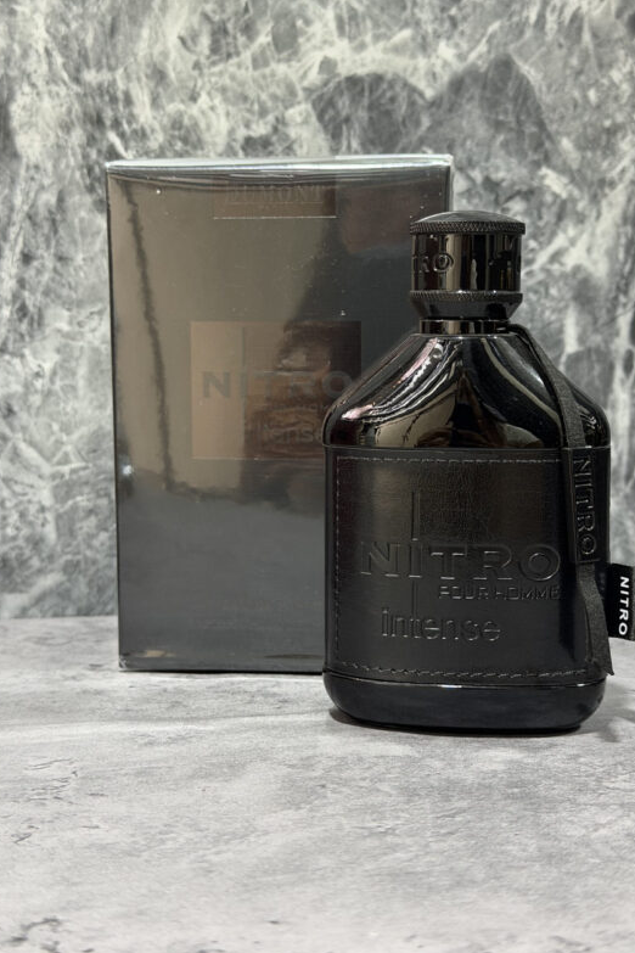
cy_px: 483
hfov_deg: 26.5
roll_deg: -0.4
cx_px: 347
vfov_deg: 38.9
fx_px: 1349
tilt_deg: -6.3
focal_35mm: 51
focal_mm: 6.76
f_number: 1.78
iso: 640
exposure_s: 1/30
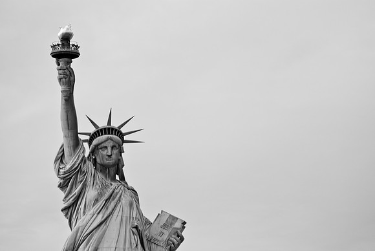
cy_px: 126
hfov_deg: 6.9
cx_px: 188
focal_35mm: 300
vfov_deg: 4.6
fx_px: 3128
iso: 100
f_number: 5.6
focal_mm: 200
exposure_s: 1/400
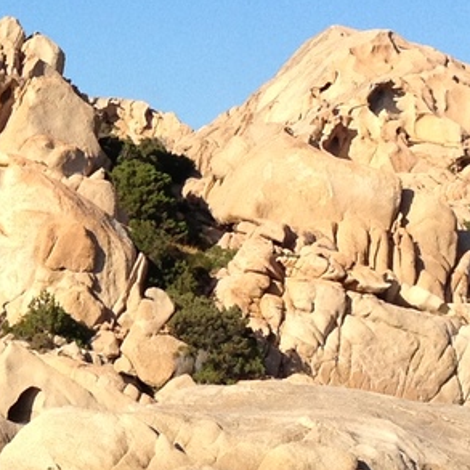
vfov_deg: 10.3
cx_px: -220
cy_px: 225
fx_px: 2596
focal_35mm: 169
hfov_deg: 10.0
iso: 64
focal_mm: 4.28
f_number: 2.4
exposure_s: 1/1905
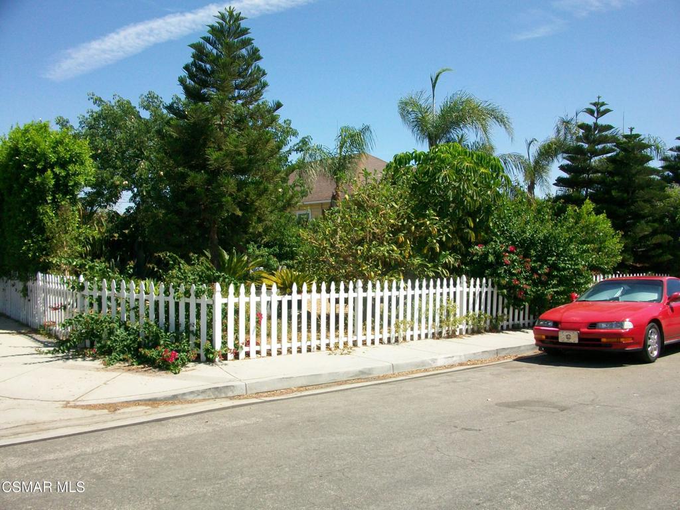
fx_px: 629
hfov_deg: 56.8
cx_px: 340
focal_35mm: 32
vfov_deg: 44.2
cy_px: 255
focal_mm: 5.7
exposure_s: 1/250
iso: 64
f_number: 5.5
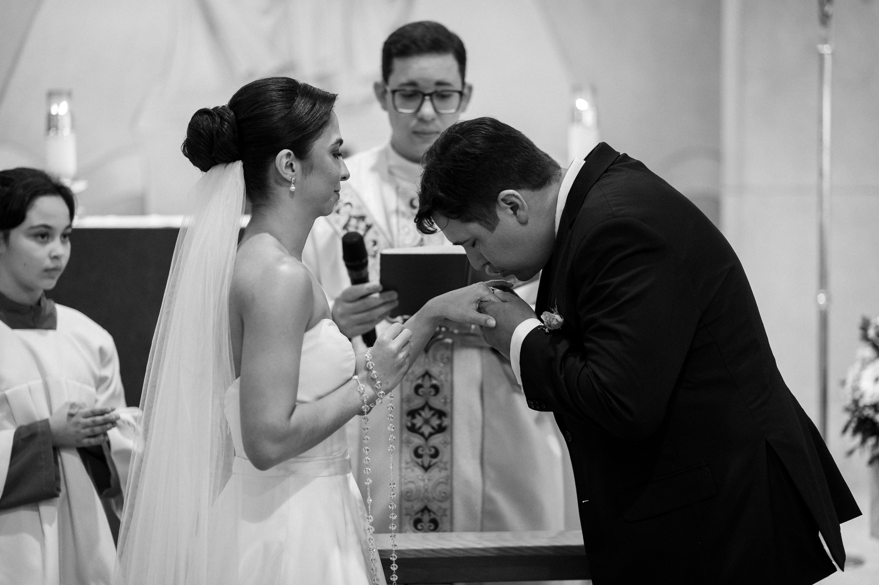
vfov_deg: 16.0
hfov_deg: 23.9
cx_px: 440
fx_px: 2074
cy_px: 292
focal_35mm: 85
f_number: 2
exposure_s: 1/320
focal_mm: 85
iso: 2000
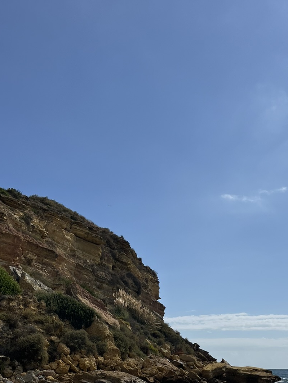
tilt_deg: +6.5
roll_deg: +1.8
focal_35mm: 50
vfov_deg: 37.0
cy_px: 299
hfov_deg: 29.1
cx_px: 164
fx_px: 555
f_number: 1.6
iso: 50
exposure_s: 1/10870
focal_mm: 5.1
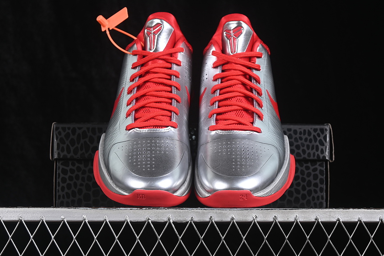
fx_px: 800
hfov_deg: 27.0
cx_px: 192
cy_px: 128
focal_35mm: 75
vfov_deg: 18.2
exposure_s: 1/80
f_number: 7.1
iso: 160
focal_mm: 50
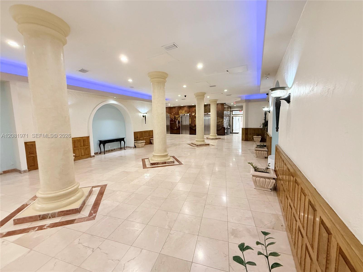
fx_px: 147
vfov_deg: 85.7
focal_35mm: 14
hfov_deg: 102.1
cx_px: 182
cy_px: 136
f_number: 2.2
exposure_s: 1/60
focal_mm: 2.22
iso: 500
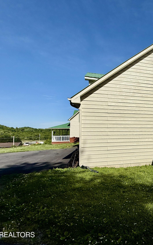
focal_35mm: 20
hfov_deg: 50.2
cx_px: 147
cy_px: 122
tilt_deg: +4.0
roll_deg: +1.7
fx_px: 133
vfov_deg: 85.1
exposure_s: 1/5618
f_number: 2.2
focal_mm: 2.22
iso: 40
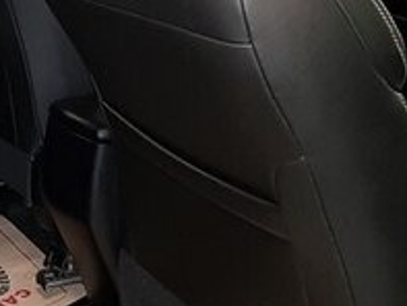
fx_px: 1024
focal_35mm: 87
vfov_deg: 16.9
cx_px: -217
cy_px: 98
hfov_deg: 19.4
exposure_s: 1/11
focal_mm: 4.2
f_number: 1.7
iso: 125
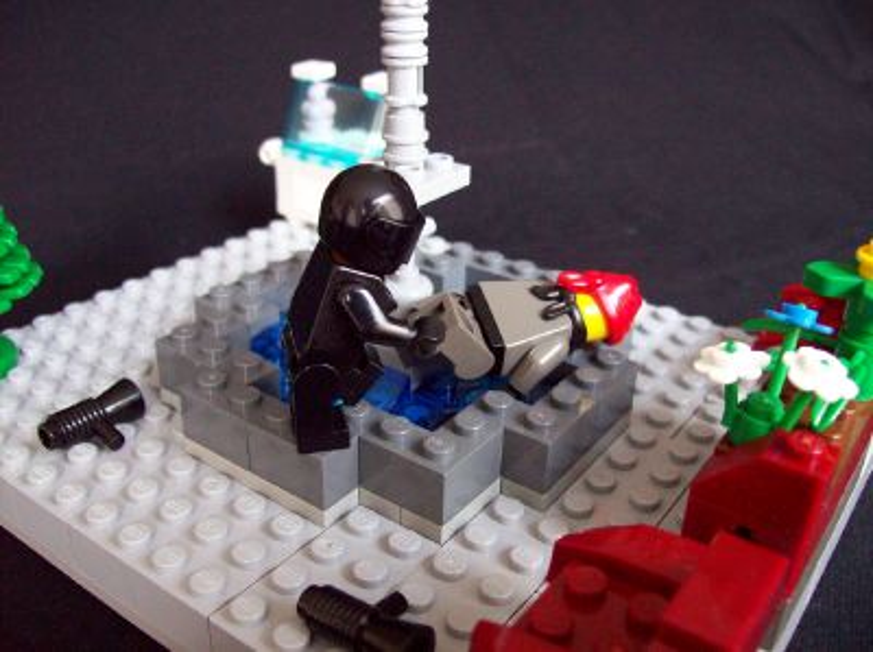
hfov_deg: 51.4
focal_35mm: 36
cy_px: 326
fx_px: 907
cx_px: 436
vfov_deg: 39.6
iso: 160
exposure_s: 1/8
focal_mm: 6
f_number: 2.7
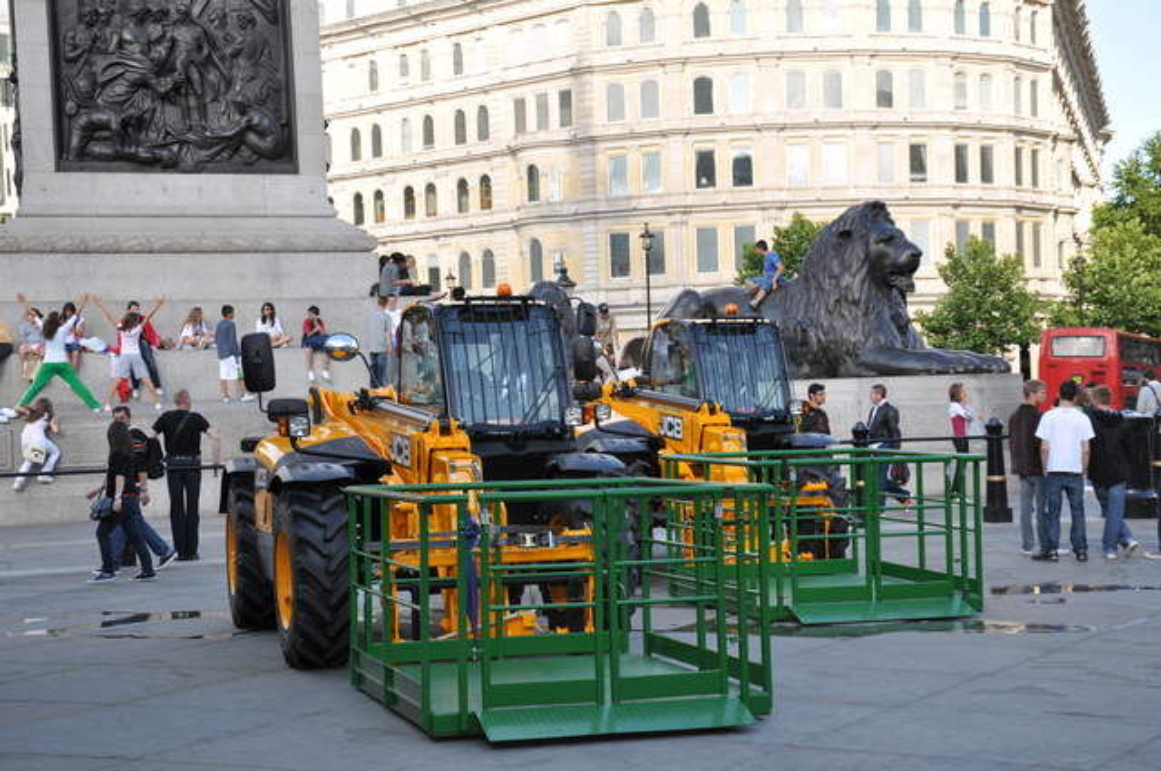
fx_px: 2029
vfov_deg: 21.5
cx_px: 580
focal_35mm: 63
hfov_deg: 31.9
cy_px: 386
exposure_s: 1/200
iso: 200
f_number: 7.1
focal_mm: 42
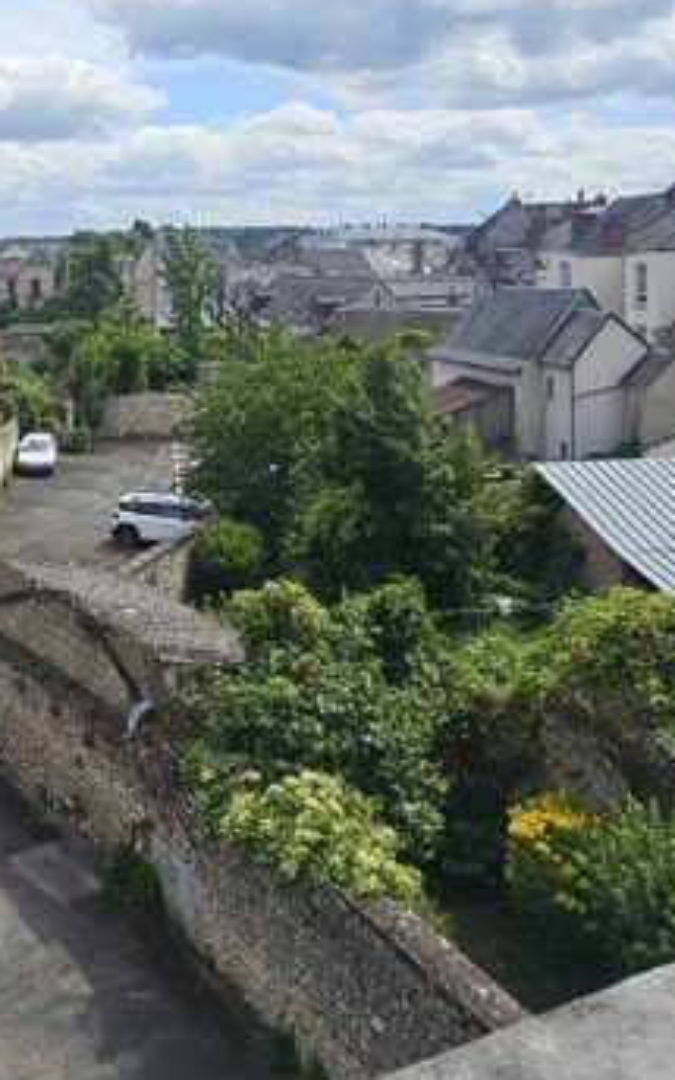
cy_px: 298
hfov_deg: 36.9
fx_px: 942
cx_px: 69
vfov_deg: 57.3
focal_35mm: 32
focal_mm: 2.2
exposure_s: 1/3737
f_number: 2.2
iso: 50
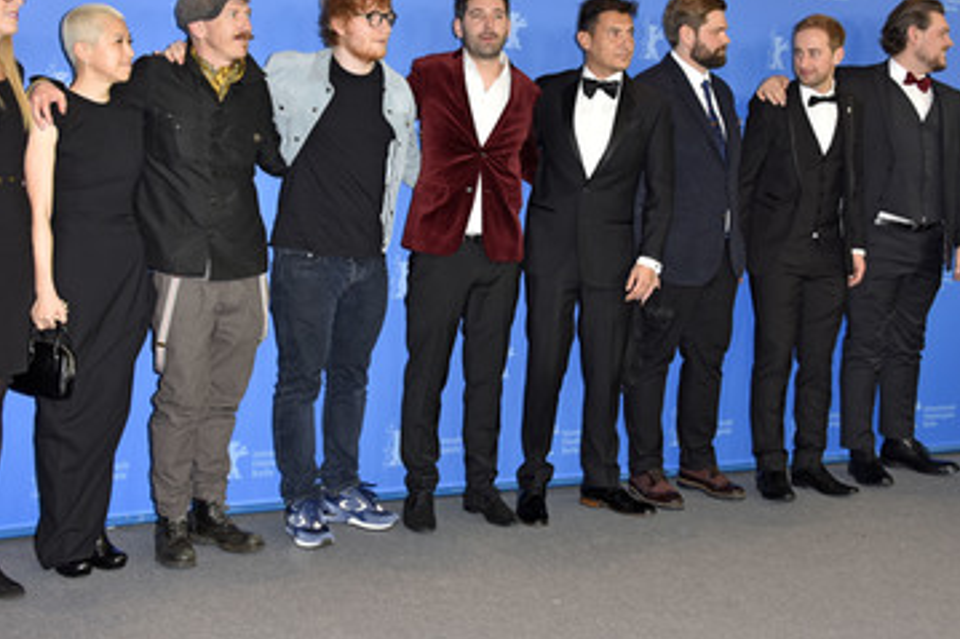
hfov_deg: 44.4
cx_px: 408
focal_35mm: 44
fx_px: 1173
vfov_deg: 30.5
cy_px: 294
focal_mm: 35
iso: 500
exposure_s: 1/160
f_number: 5
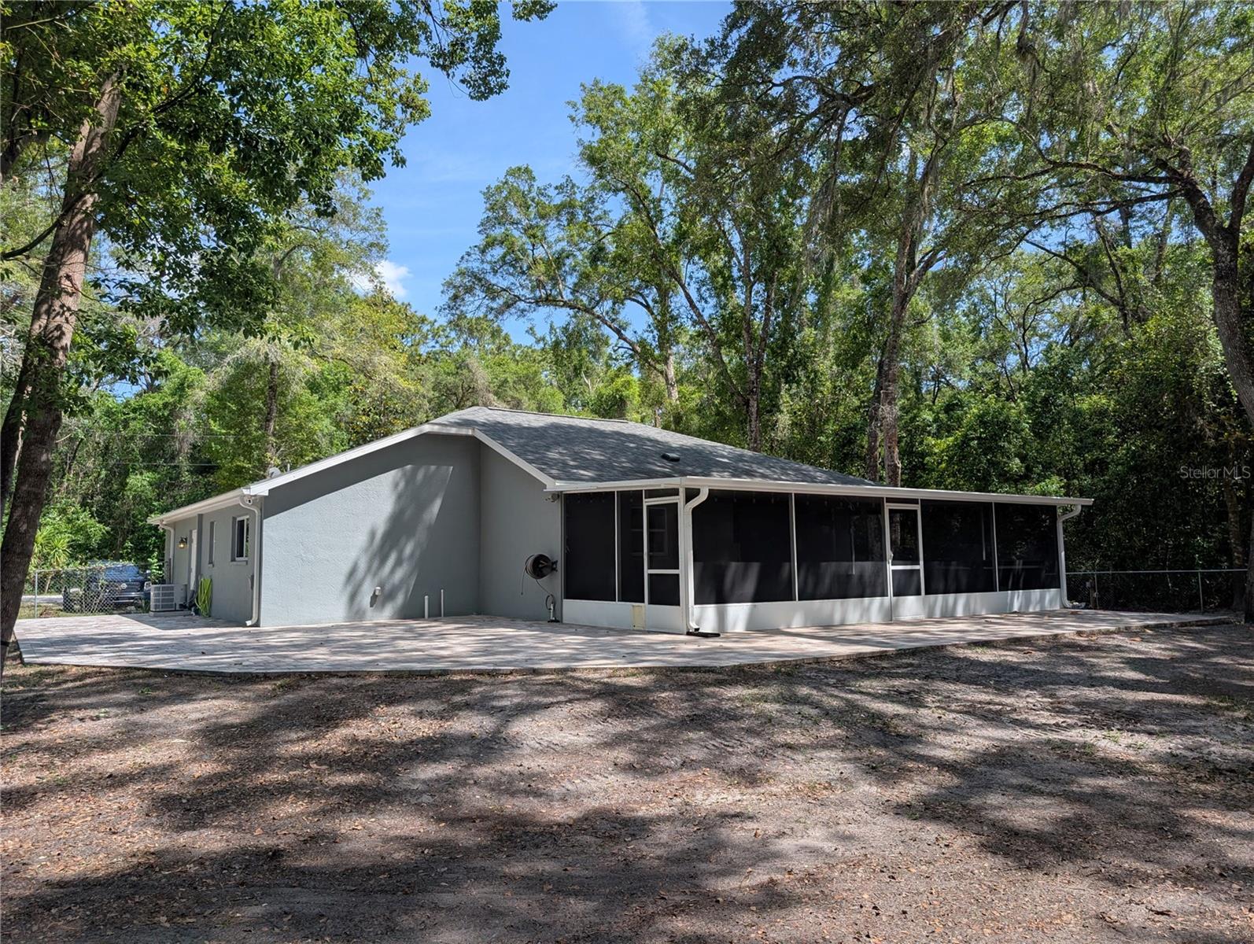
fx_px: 871
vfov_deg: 56.9
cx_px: 627
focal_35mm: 24
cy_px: 472
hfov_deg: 71.5
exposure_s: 1/623
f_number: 1.68
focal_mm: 6.9
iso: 22
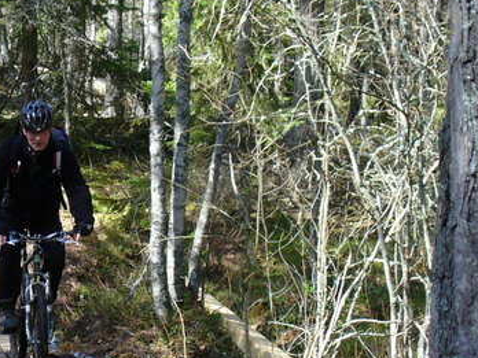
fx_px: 1712
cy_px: 215
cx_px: 52
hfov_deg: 15.7
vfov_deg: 11.9
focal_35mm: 124
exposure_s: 1/125
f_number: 3.1
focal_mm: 8.9
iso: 64
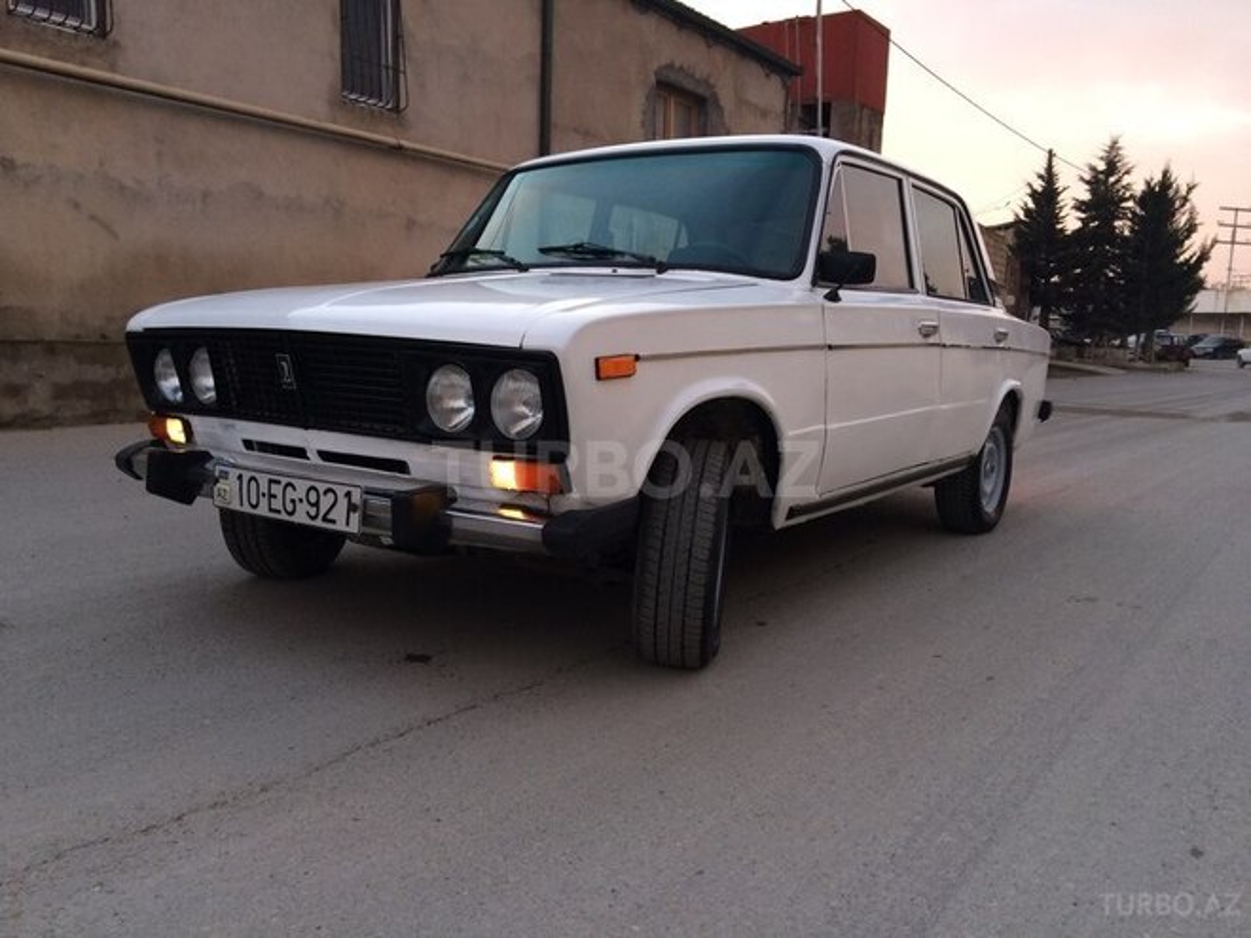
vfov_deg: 48.2
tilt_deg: -6.4
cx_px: 626
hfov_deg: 61.7
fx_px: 1048
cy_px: 469
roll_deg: -0.7
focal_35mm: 29
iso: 100
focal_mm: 4.15
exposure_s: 1/33
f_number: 2.2
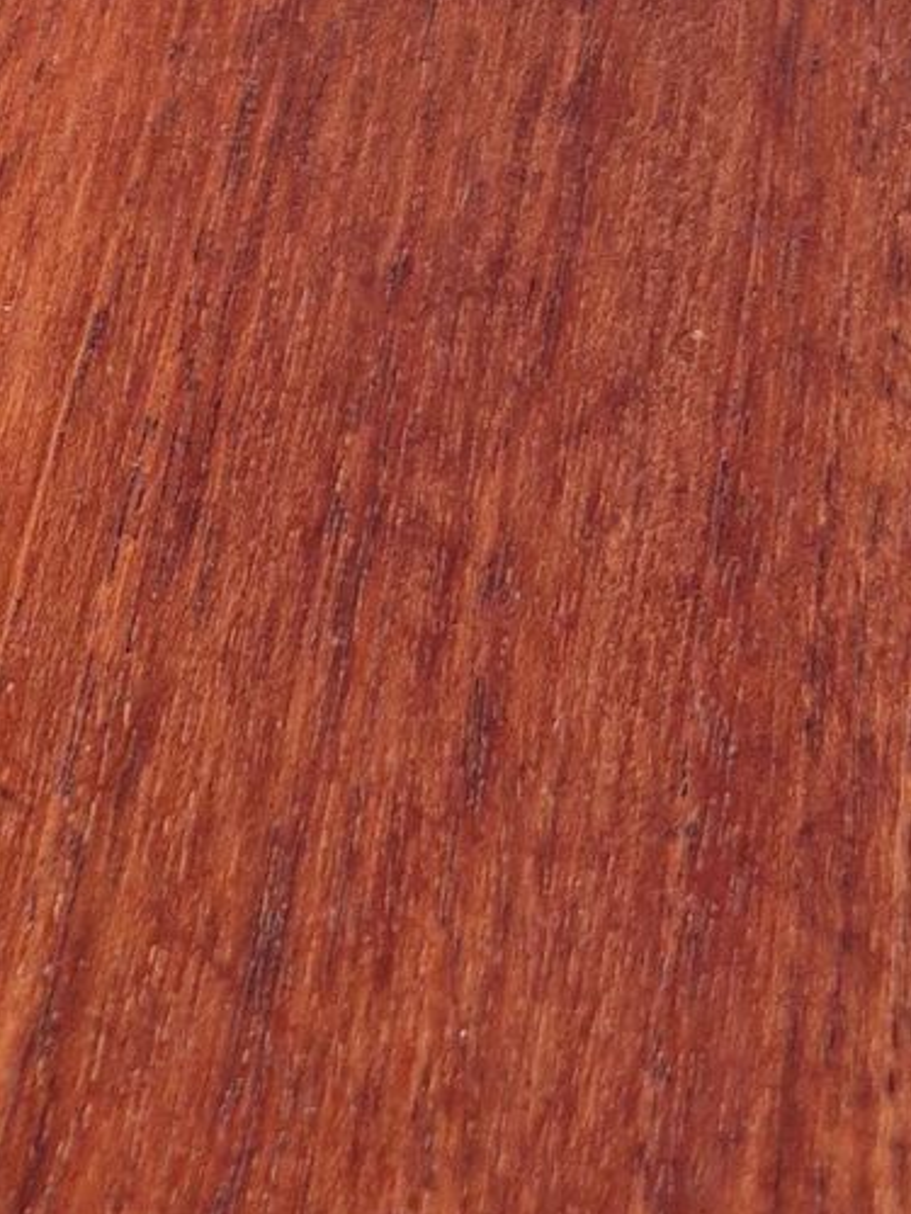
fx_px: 3228
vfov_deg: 20.7
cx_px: -785
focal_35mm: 92
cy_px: 39
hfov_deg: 14.0
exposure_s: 1/50
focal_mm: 5.4
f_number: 1.8
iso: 640
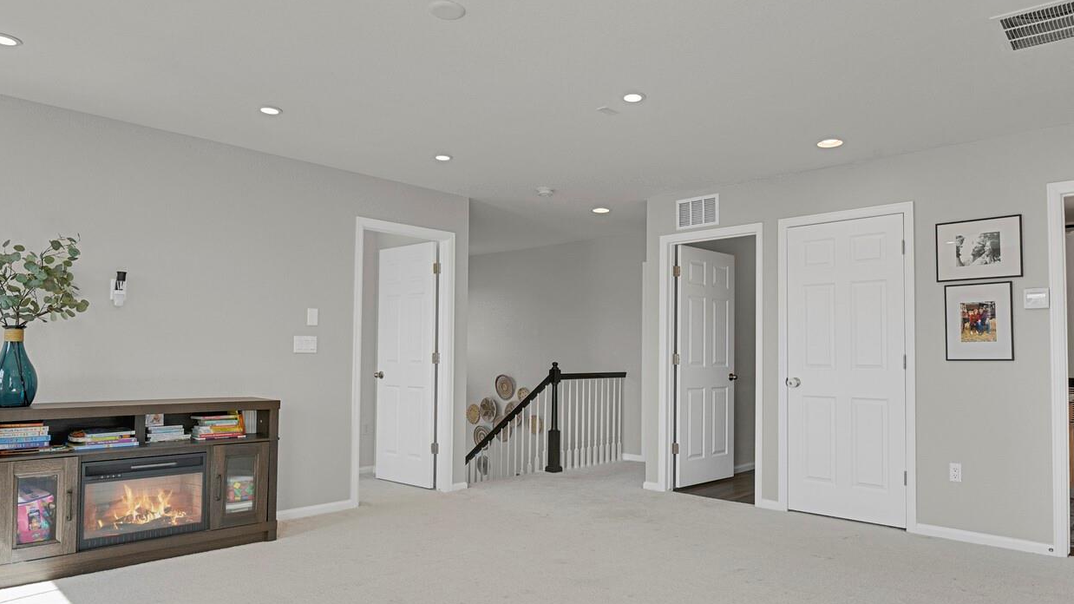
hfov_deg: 78.6
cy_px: 326
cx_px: 581
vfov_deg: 49.4
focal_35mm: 23
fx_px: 655
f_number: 8
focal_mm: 17
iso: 250
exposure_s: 1/4
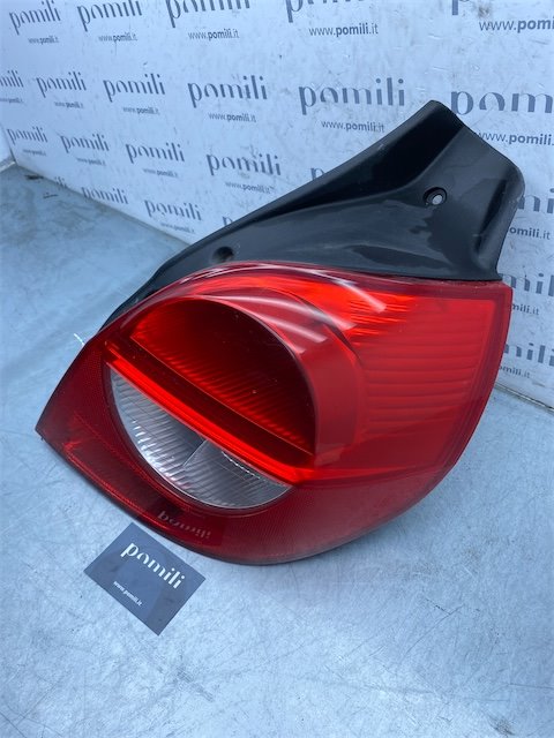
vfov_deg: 67.3
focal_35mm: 26
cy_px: 369
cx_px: 277
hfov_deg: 53.1
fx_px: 555
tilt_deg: -48.2
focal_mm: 4.25
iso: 32
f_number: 1.8
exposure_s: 1/654
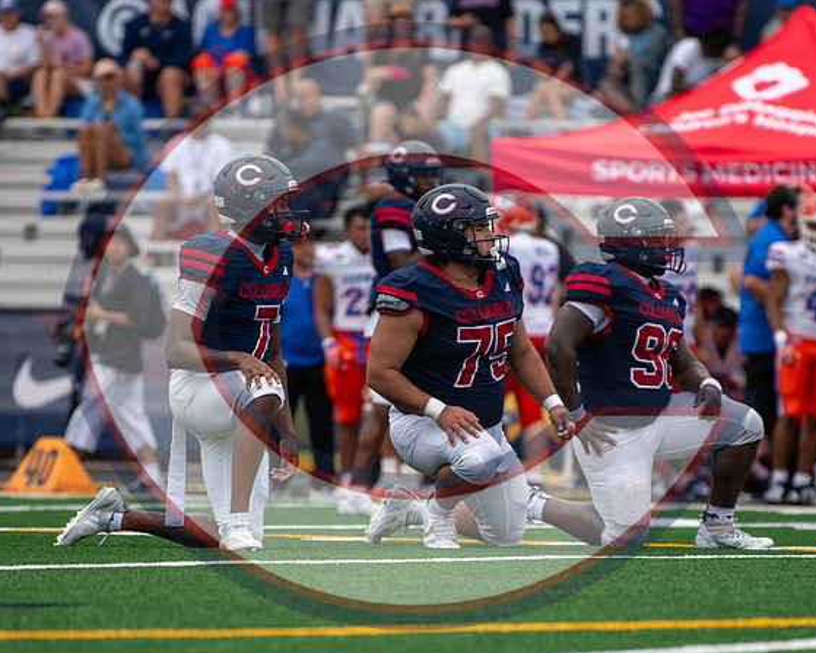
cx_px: 466
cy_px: 458
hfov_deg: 4.3
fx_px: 10745
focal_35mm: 445
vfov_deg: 3.5
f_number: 2.8
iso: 90
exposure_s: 1/1000
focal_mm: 200
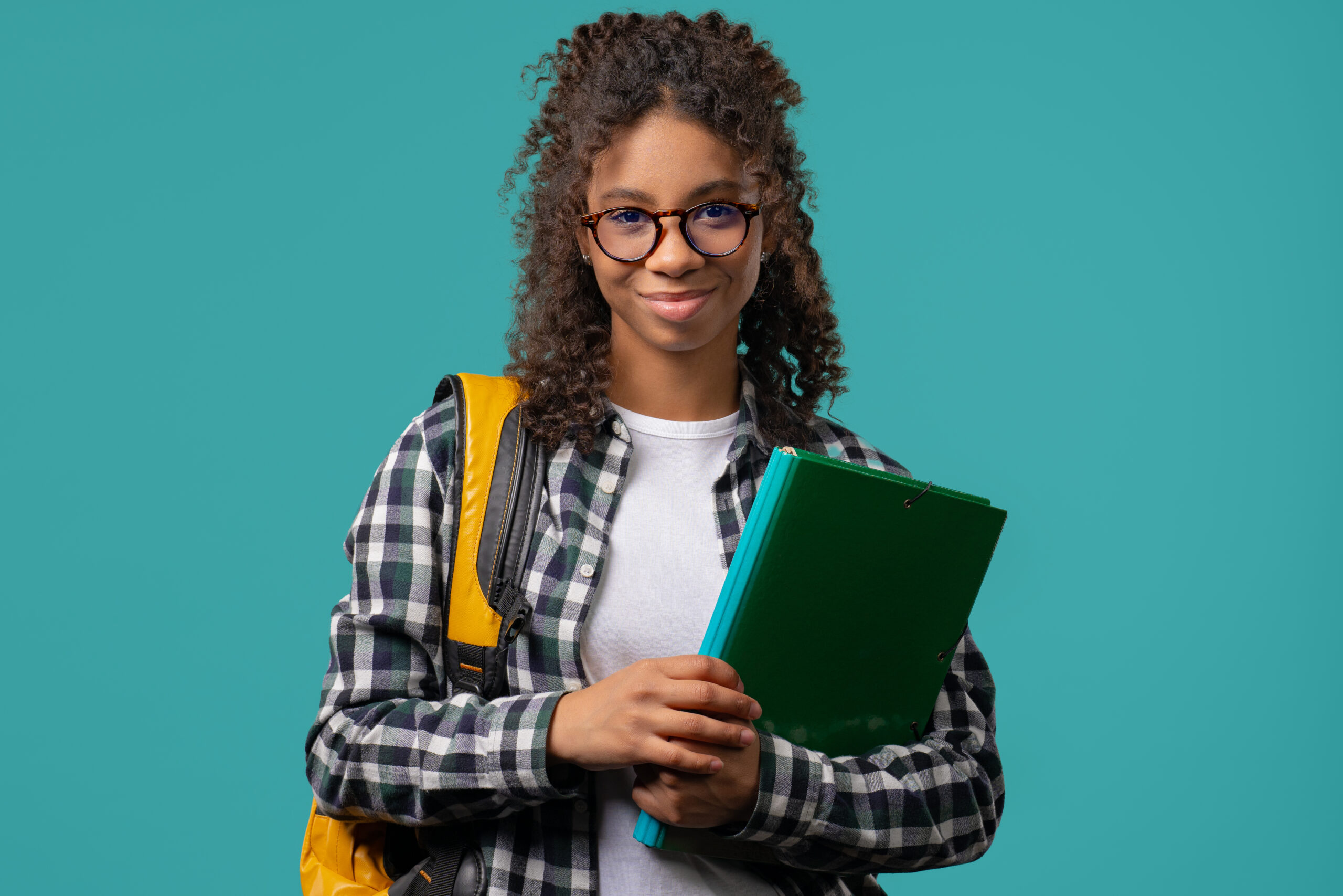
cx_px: 672
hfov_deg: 27.0
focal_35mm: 75
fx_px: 2798
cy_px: 448
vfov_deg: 18.2
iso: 200
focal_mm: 50
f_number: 5
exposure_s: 1/125
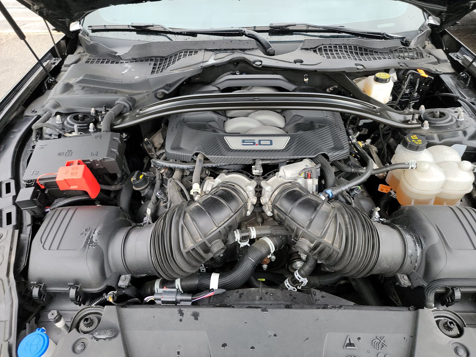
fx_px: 330
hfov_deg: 71.6
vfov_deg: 56.8
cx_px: 238
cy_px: 178
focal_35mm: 24
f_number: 1.8
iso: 78
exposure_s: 1/59
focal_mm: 6.7
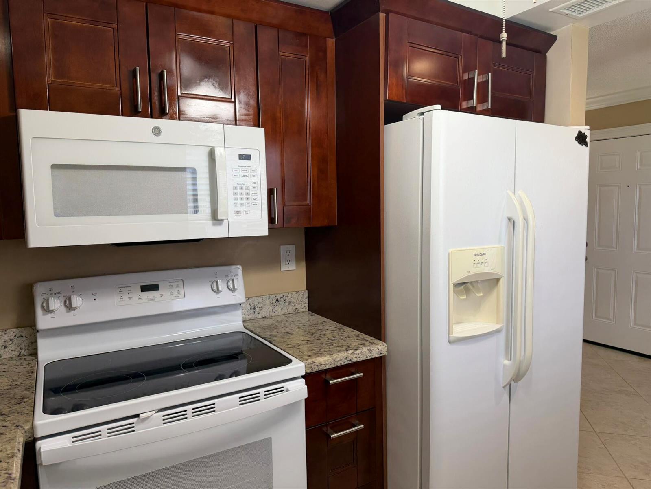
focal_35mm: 24
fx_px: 451
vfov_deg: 56.8
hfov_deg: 71.6
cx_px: 326
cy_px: 244
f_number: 1.78
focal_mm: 6.76
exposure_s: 1/120
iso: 100
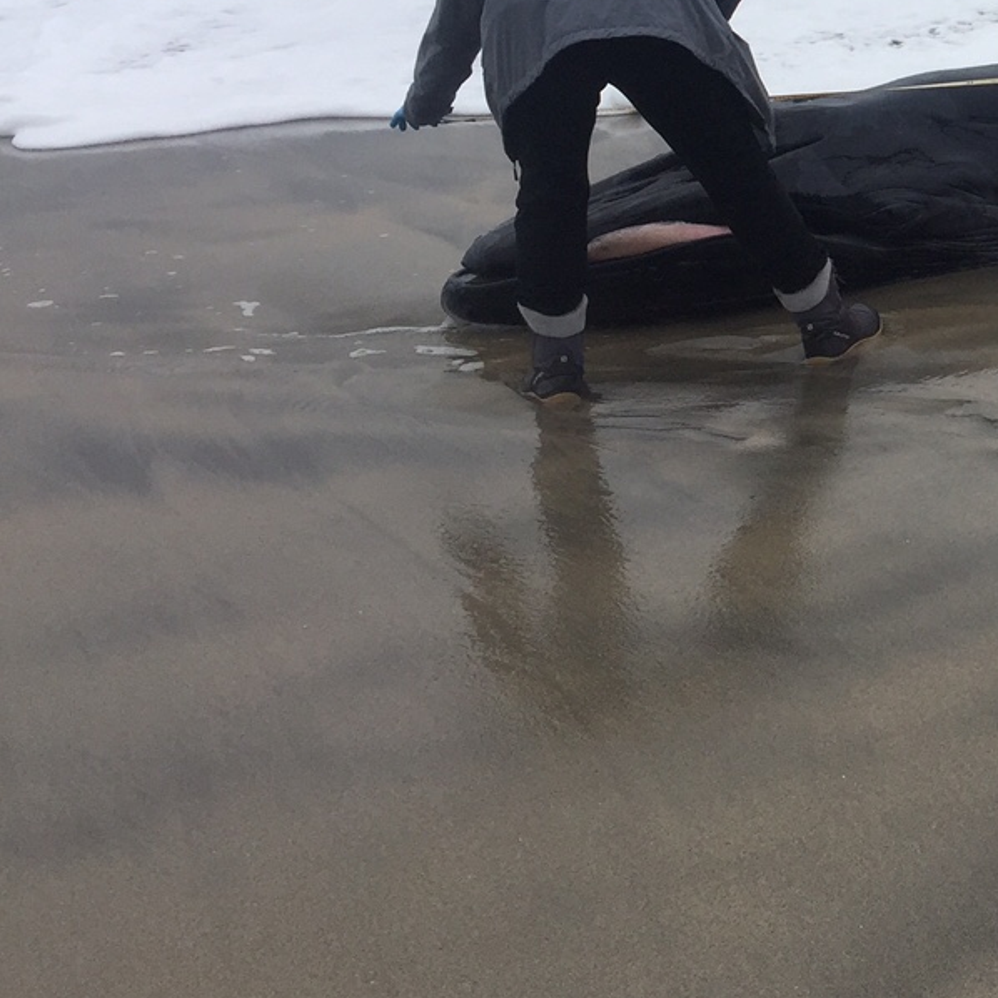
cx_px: 1335
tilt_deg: -12.4
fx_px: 2283
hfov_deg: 21.9
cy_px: 88
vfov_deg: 23.9
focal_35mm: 70
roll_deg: -1.9
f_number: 2.2
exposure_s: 1/719
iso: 32
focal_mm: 4.15
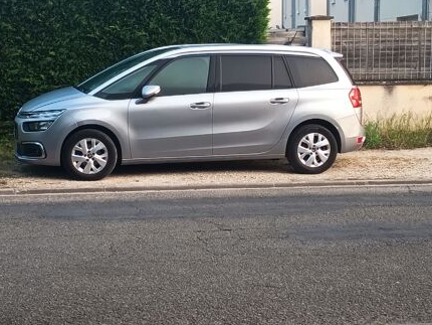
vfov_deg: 19.2
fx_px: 961
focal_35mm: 77
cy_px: 162
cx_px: 215
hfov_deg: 25.3
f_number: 1.7
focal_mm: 5.27
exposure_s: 1/100
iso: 139
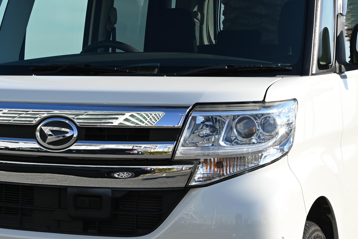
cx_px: -20
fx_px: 1173
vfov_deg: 11.6
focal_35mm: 118
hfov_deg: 16.9
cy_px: 72
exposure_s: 1/100
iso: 100
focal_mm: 52
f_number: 10
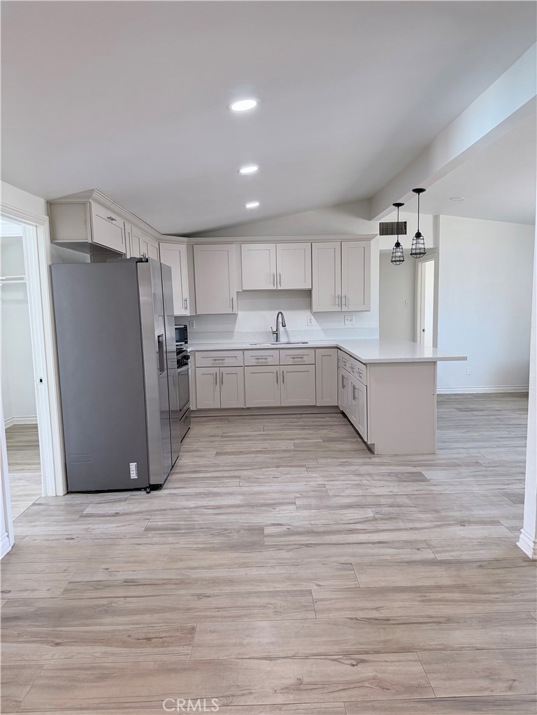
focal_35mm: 24
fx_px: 496
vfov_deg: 71.6
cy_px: 358
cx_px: 268
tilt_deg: -5.9
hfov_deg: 56.8
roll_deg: +1.8
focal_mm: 6.76
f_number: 1.78
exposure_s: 1/140
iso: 200
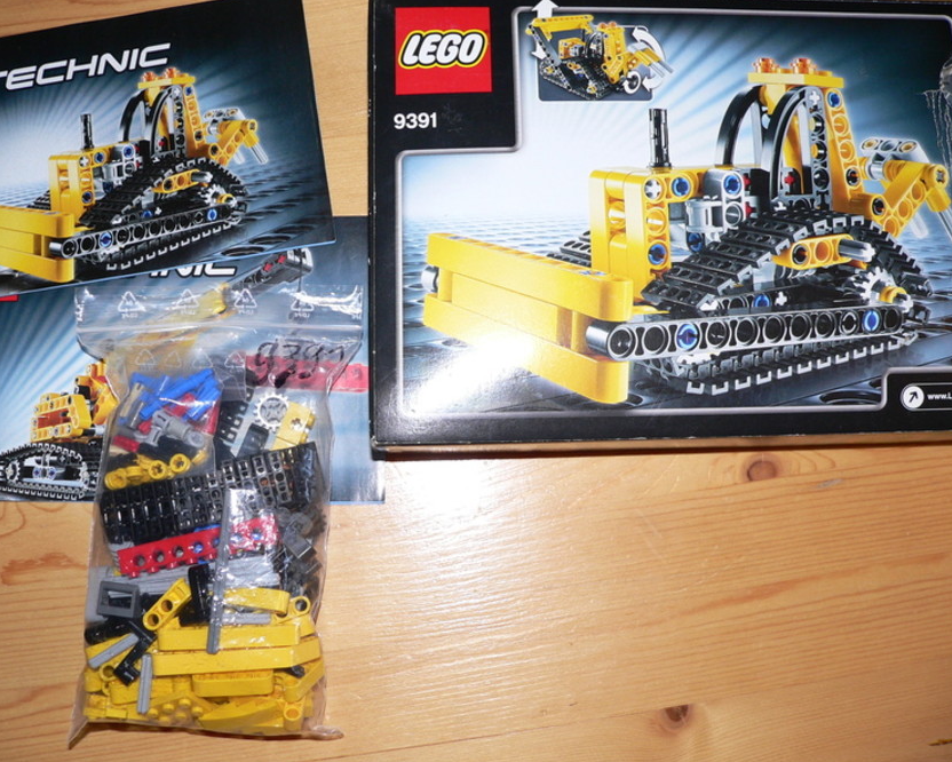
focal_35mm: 38
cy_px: 382
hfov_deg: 47.9
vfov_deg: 39.2
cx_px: 471
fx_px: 1071
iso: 100
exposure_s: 1/60
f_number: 2.8
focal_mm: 6
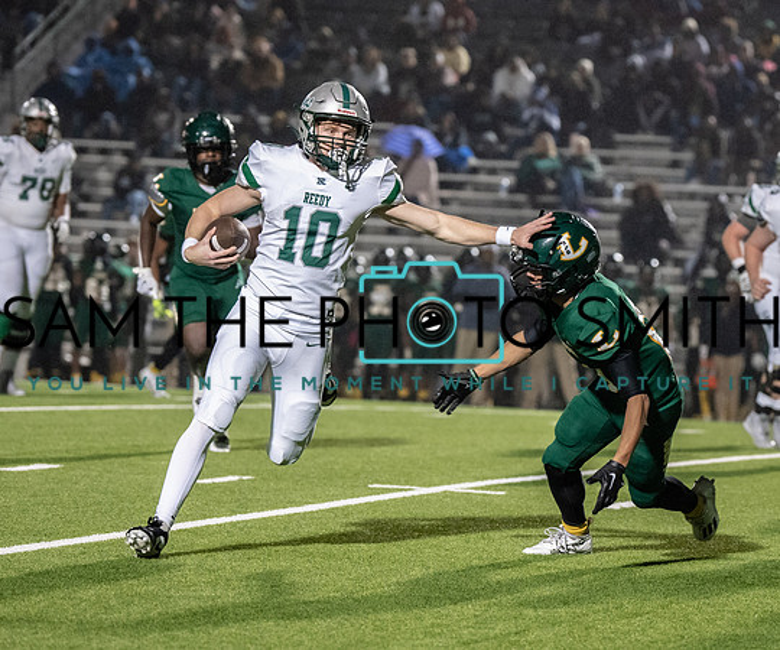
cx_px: 491
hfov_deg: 9.0
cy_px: 303
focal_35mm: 210
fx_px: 4933
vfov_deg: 7.5
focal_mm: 119
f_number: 2.8
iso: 4000
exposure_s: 1/1250
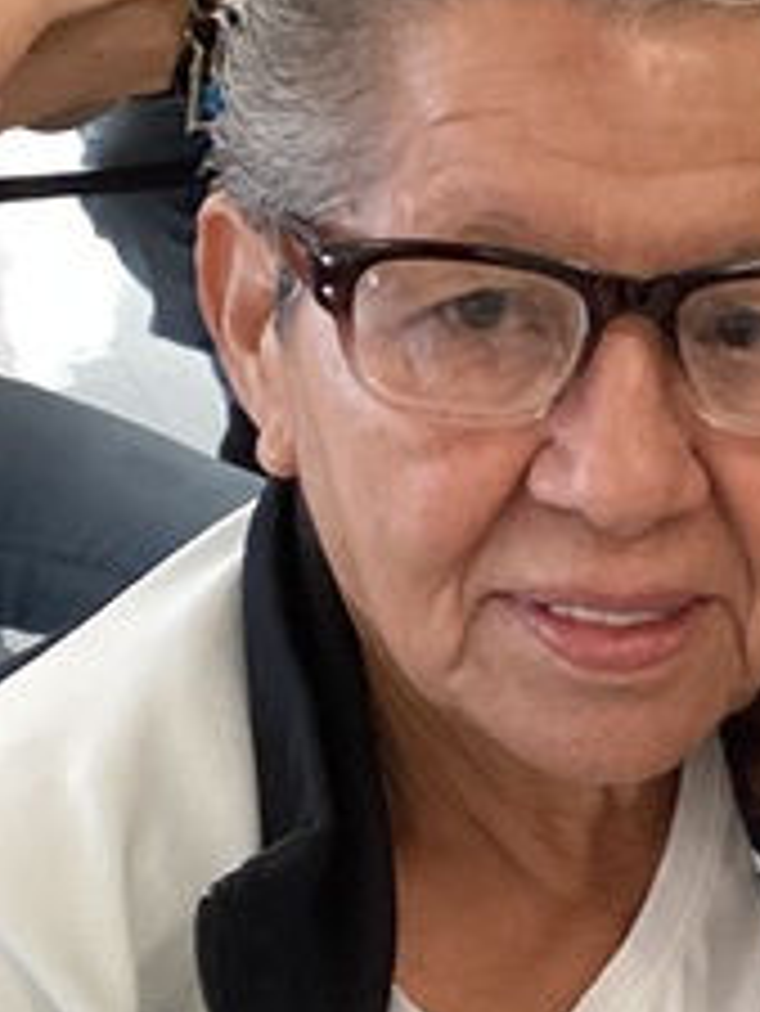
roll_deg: -3.8
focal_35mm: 110
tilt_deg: -30.0
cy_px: 1025
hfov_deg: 12.9
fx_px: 3217
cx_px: 1093
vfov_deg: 17.4
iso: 250
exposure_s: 1/33
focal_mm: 3.3
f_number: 2.4
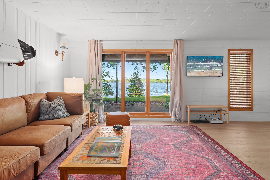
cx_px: 135
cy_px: 90
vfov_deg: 59.5
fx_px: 158
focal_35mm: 21
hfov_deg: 81.2
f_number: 8
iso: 320
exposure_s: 1/3
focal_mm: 21
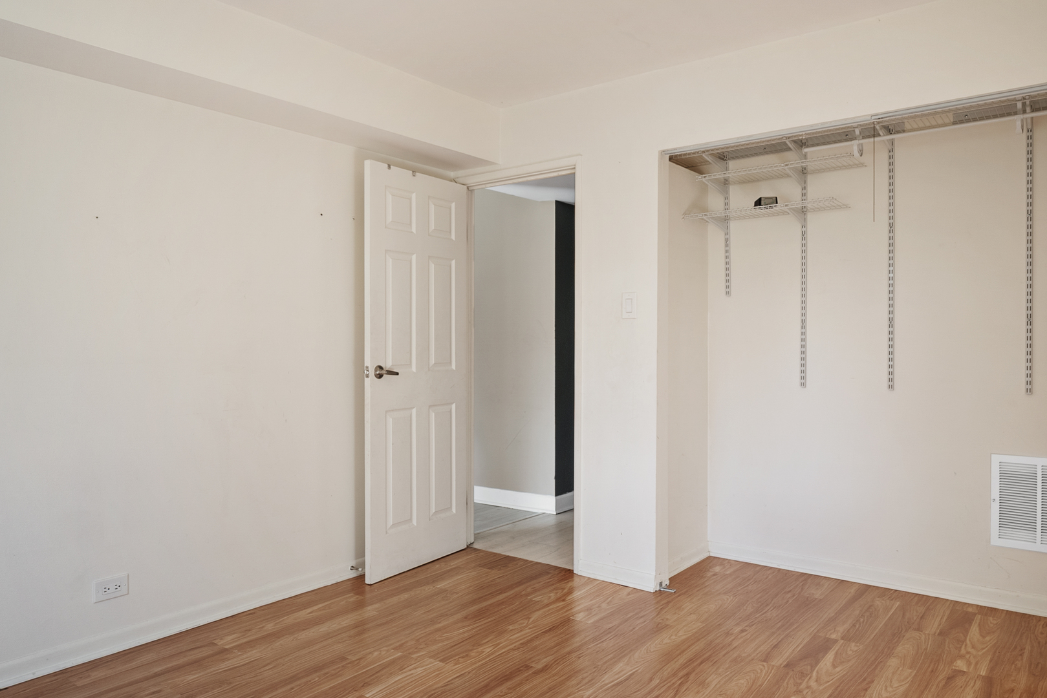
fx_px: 698
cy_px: 349
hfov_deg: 73.7
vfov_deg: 53.2
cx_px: 524
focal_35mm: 24
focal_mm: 16
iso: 100
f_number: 7.1
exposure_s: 1/30
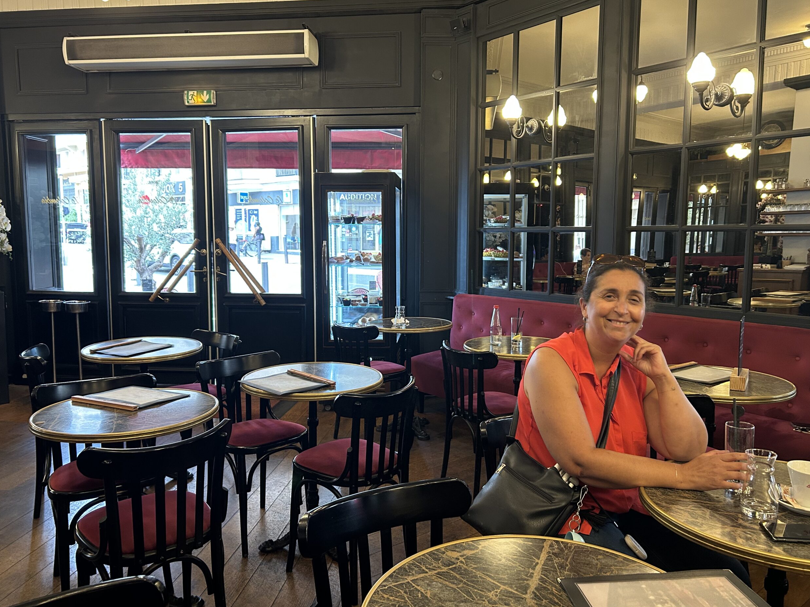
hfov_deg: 65.3
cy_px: 294
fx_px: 632
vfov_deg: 51.3
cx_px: 409
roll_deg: +0.3
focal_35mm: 27
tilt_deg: -5.1
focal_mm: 5.7
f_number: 1.5
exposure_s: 1/50
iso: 320
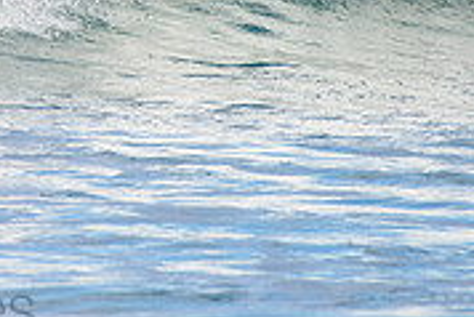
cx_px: -149
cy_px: -149
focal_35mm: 1997
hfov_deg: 1.0
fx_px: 26315
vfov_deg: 0.7
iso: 280
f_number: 5.6
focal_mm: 500
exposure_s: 1/2000
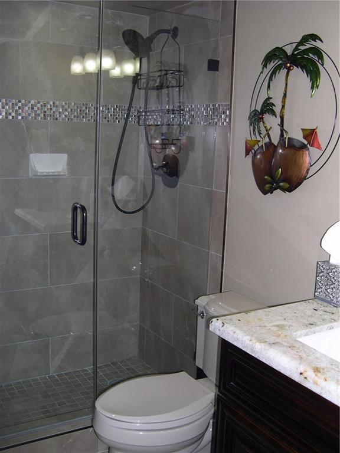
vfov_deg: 49.0
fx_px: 498
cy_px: 226
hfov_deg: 37.7
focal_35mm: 38
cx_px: 170
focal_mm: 8
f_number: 2.8
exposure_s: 1/60
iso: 108
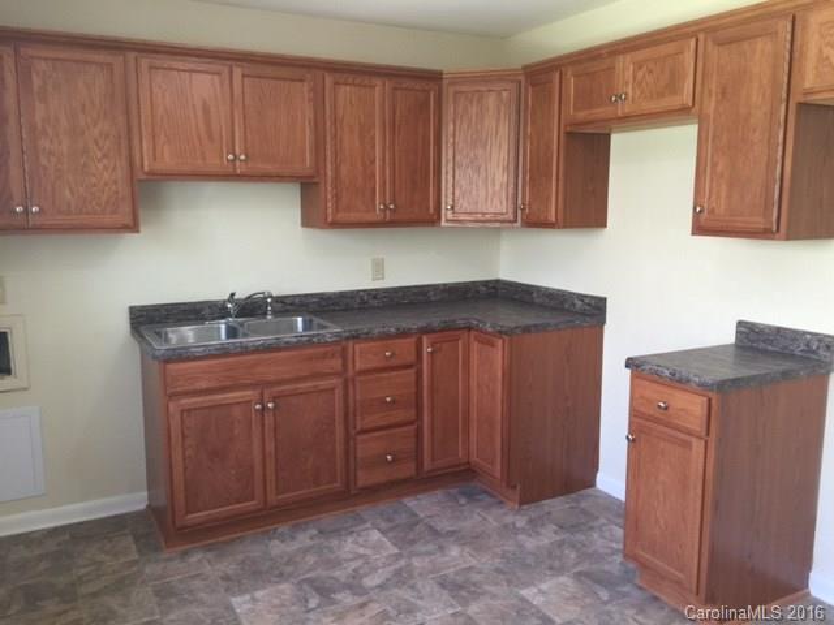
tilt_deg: -9.0
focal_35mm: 29
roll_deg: -0.6
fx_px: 699
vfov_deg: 48.2
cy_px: 312
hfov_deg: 61.7
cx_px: 417
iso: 50
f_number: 2.2
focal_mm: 4.15
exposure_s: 1/15
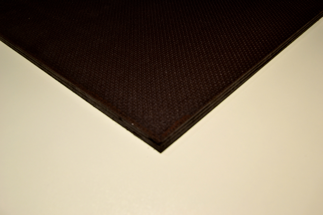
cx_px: 162
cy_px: 108
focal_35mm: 36
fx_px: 323
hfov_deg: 53.1
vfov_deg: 36.9
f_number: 9
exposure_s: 1/125
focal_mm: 24
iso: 400
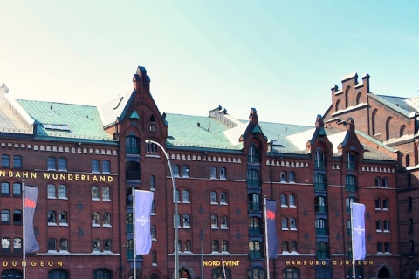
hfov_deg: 33.0
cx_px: 131
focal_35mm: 60
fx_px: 698
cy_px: 217
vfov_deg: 22.4
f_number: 9
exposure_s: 1/320
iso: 400
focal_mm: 24
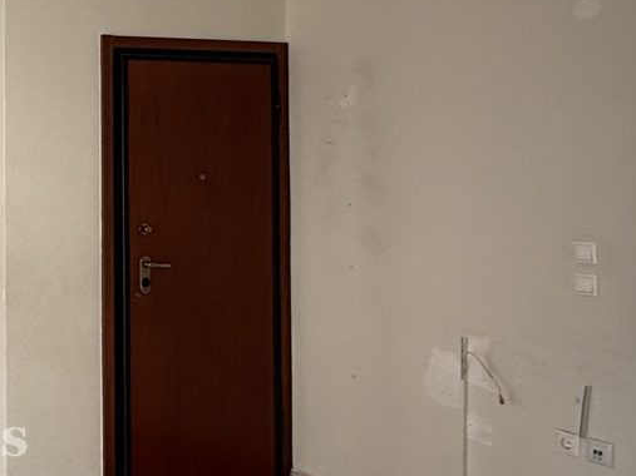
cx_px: -291
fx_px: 974
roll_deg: -0.6
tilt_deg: +0.7
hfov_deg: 27.0
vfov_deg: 27.4
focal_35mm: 53
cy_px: 165
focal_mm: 2.22
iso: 50
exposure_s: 1/129
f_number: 2.2
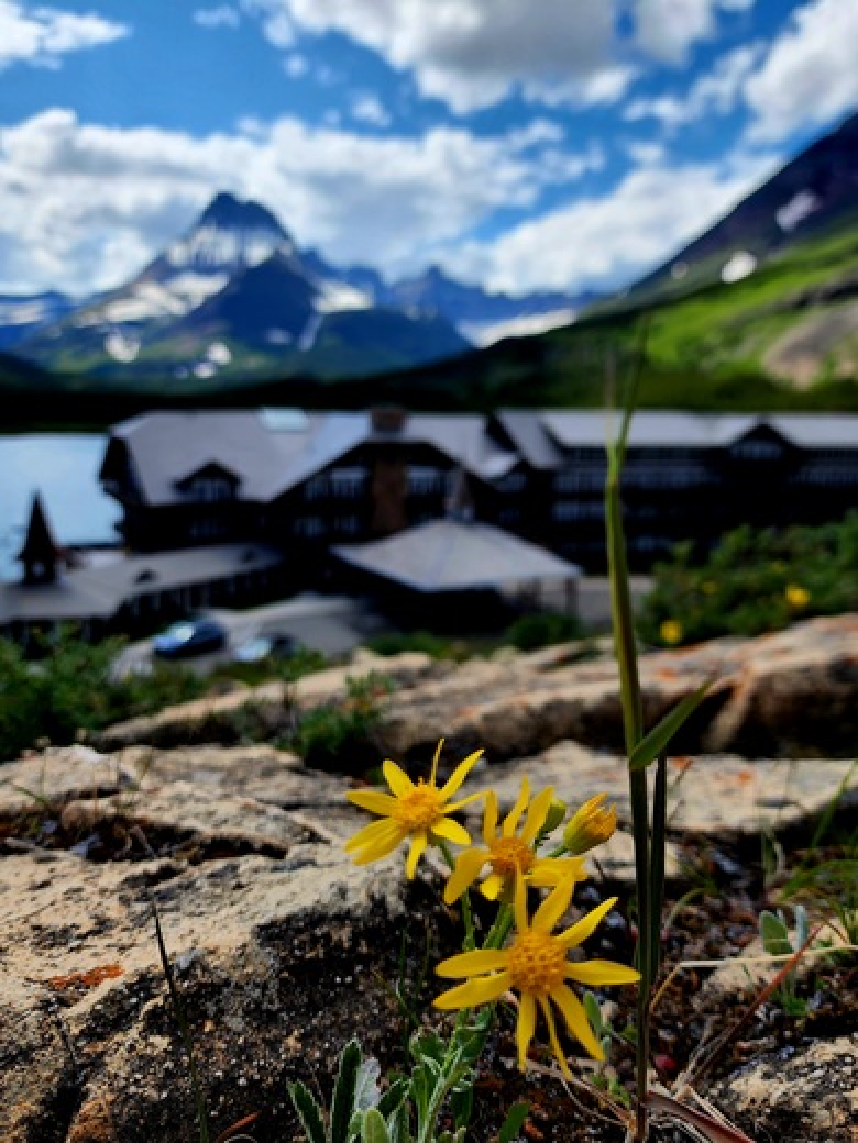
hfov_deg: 58.9
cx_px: 429
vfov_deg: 73.9
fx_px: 760
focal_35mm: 23
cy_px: 572
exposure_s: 1/1000
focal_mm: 6.4
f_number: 1.8
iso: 12
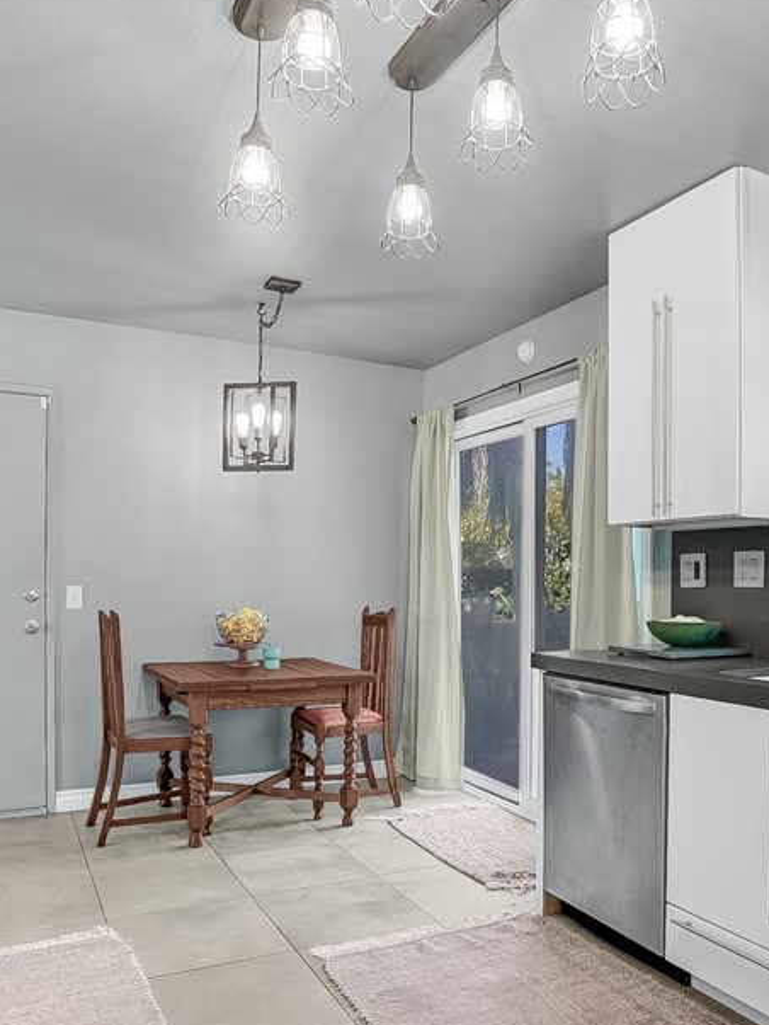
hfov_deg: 52.5
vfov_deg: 66.8
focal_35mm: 26
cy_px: 604
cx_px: 486
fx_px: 770
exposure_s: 1/125
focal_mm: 10
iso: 1000
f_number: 5.6
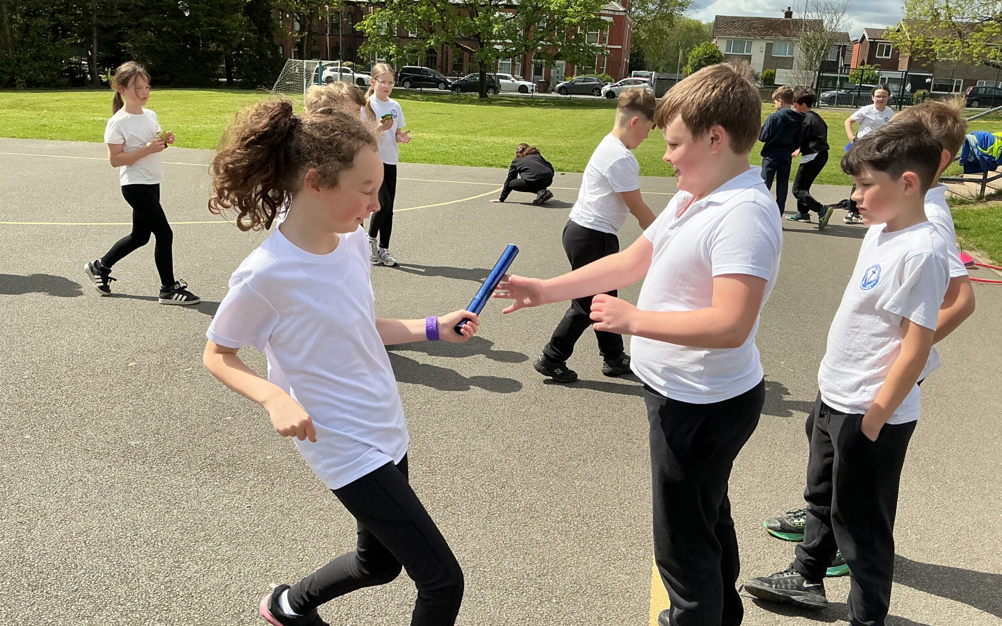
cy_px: 343
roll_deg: -3.2
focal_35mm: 31
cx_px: 497
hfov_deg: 61.2
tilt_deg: -17.2
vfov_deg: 40.6
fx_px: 847
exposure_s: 1/1848
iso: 25
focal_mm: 3
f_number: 1.8
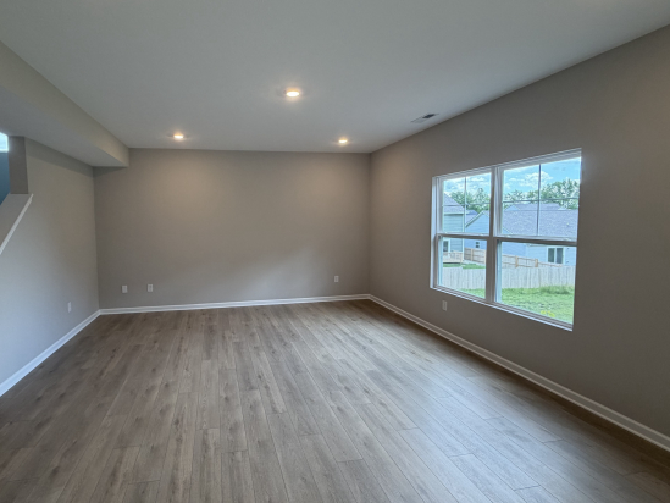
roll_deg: +1.1
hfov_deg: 90.0
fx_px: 329
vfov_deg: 74.7
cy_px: 239
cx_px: 273
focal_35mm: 17
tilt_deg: -3.9
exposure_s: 1/120
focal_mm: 2.22
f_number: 2.2
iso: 125
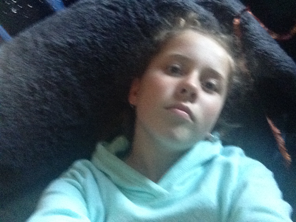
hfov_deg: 52.6
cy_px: 111
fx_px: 299
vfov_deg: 40.7
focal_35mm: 35
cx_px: 148
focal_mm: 2.18
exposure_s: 1/15
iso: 500
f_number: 2.4
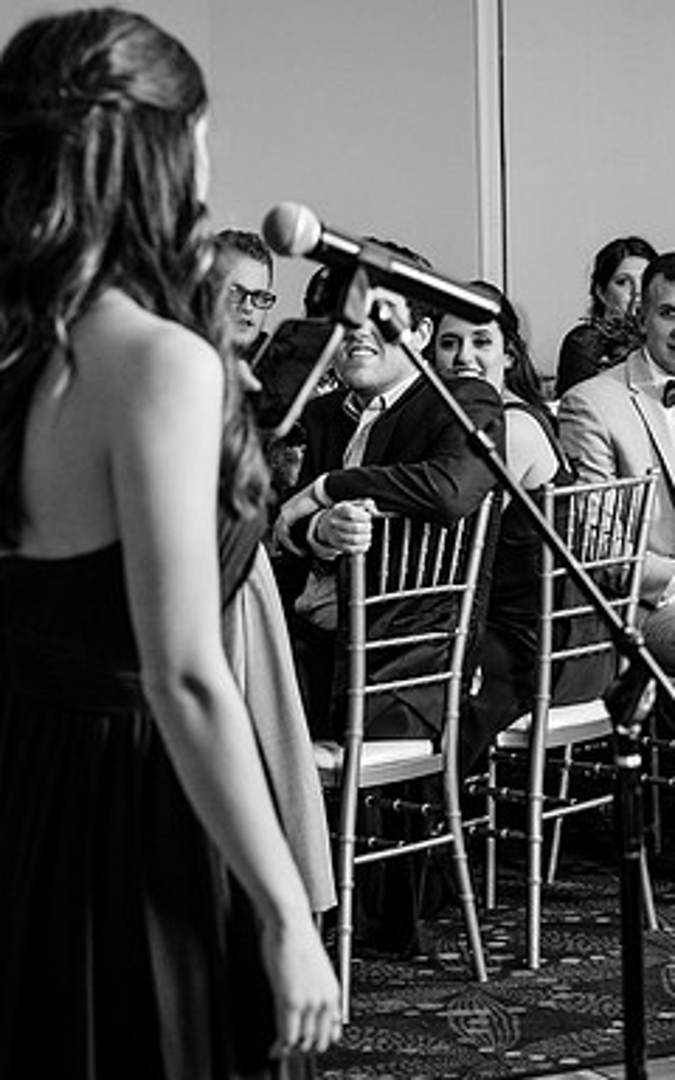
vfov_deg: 18.1
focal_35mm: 115
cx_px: 439
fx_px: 3385
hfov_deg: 11.4
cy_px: 577
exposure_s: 1/200
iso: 2000
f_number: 5
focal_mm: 70
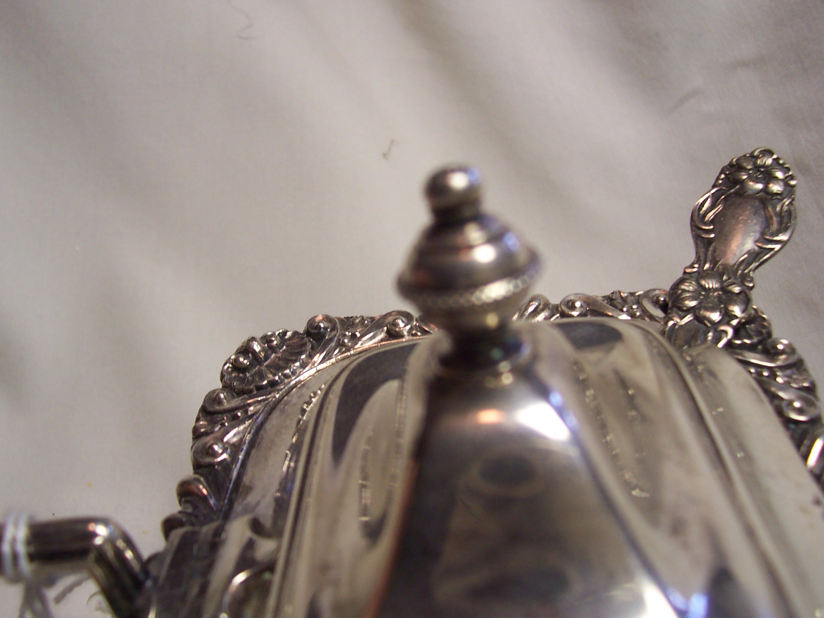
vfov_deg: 38.7
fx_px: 881
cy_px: 309
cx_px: 412
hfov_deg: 50.1
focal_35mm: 37
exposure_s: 1/60
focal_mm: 5.6
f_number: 2.8
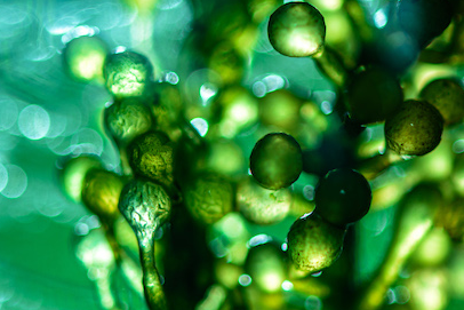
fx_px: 2669
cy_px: 117
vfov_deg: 6.6
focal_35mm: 207
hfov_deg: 9.9
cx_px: 239
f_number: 4.8
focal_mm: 105
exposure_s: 1/100
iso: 50
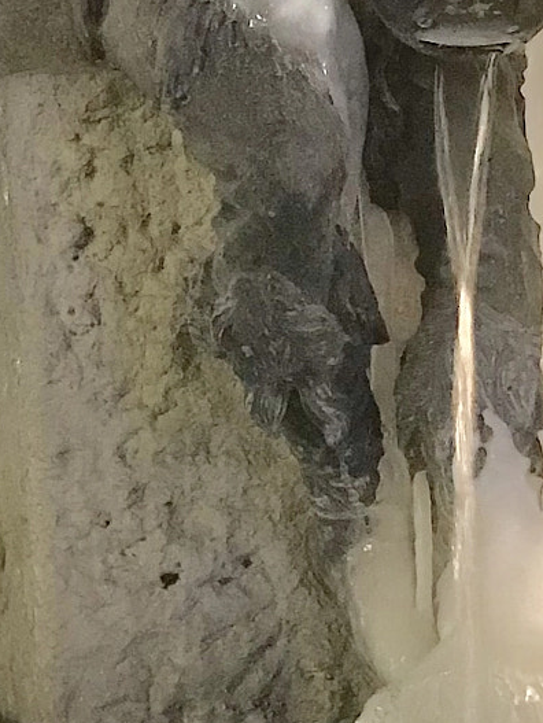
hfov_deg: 17.4
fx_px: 1776
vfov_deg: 21.3
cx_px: 313
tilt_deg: +5.5
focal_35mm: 85
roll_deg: +0.7
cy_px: -150
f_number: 1.8
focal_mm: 3.99
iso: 100
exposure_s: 1/5
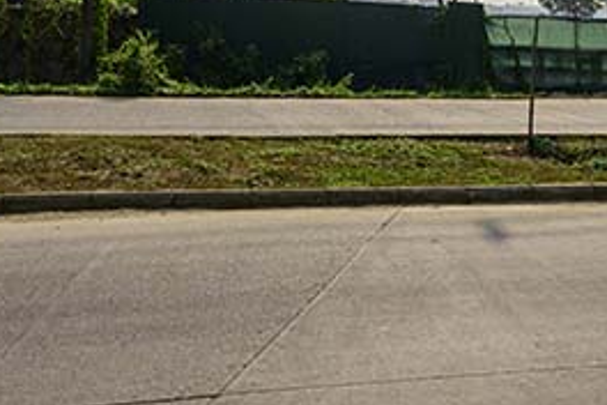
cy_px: -292
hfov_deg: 38.0
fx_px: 860
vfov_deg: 20.3
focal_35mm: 51
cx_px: 446
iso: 110
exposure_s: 1/800
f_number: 9
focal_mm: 14
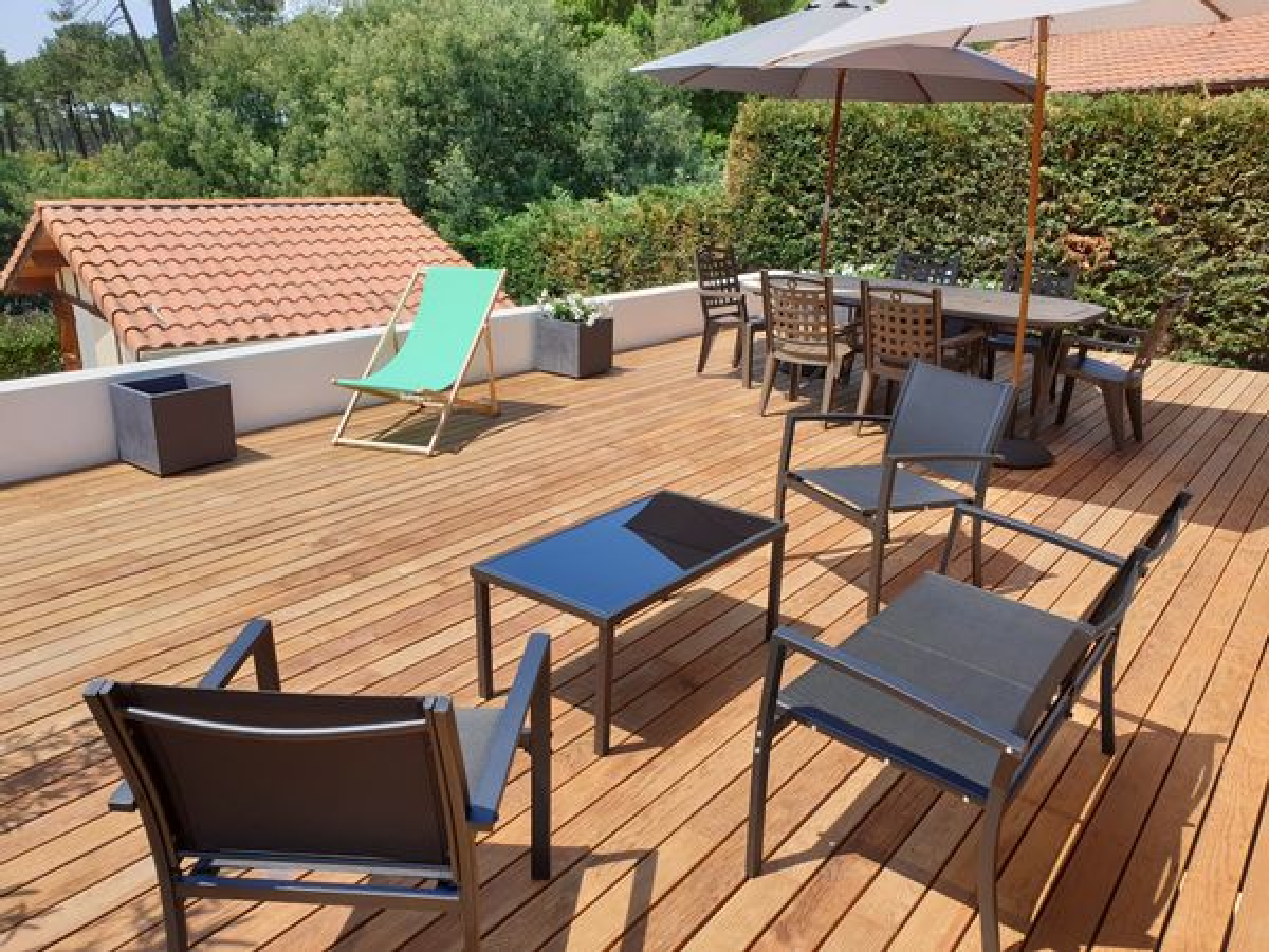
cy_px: 476
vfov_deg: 53.1
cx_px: 634
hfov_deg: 67.3
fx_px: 953
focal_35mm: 26
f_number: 2.4
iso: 50
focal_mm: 4.3
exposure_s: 1/1038
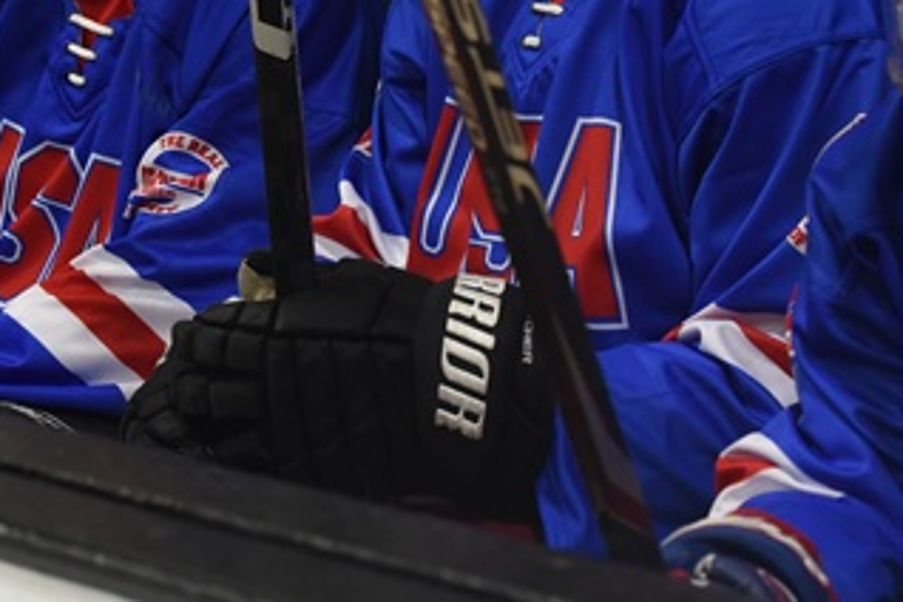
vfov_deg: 7.7
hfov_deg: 11.6
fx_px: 4414
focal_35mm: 176
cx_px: 77
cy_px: -74
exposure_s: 1/200
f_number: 5.6
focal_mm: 70
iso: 2000
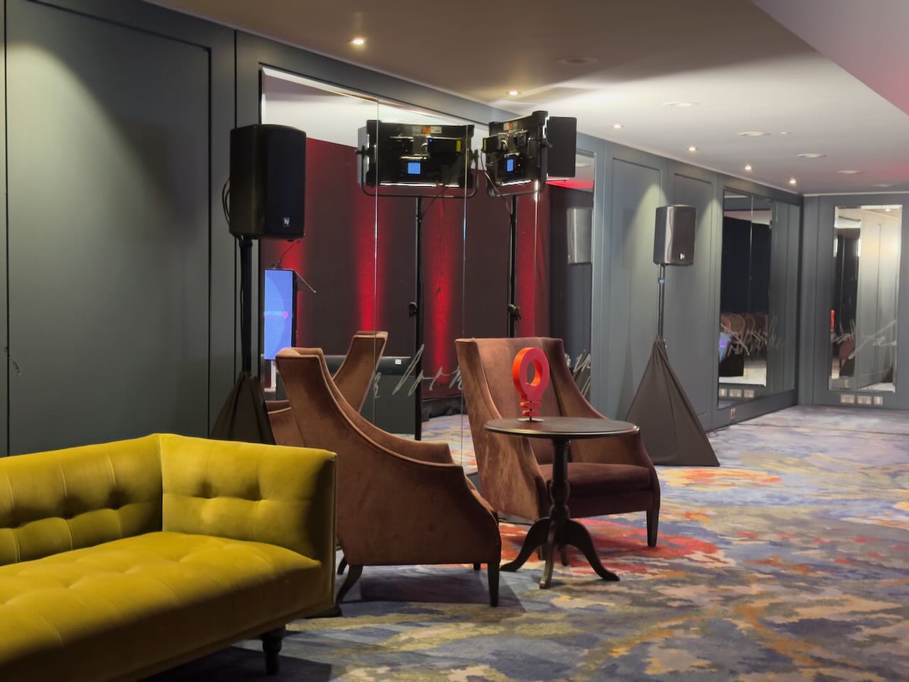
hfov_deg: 39.7
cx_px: 454
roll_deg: -0.8
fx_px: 1260
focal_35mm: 48
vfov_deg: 30.3
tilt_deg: -2.2
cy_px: 341
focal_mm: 6.76
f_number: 1.78
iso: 500
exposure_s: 1/33
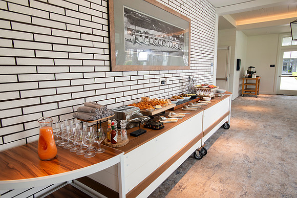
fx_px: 186
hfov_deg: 77.2
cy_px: 99
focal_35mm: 23
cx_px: 152
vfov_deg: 56.1
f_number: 6.3
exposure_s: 1/60
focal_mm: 22
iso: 400
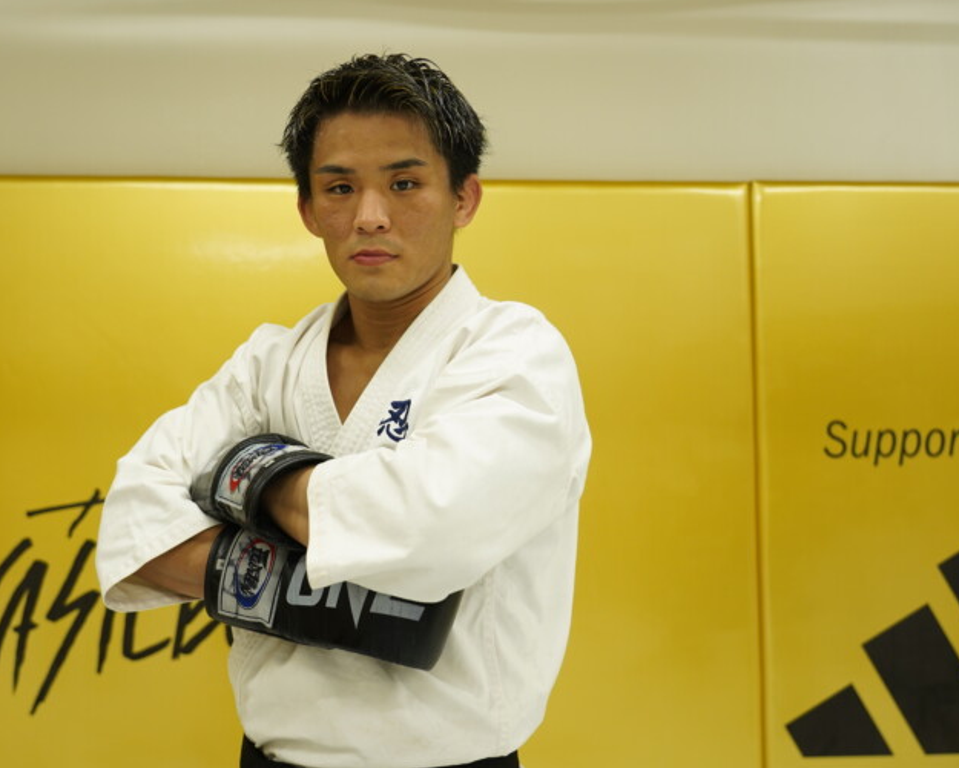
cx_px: 379
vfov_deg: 33.4
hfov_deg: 41.0
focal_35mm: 45
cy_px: 376
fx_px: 1277
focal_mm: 39
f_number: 4
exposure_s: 1/160
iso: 640
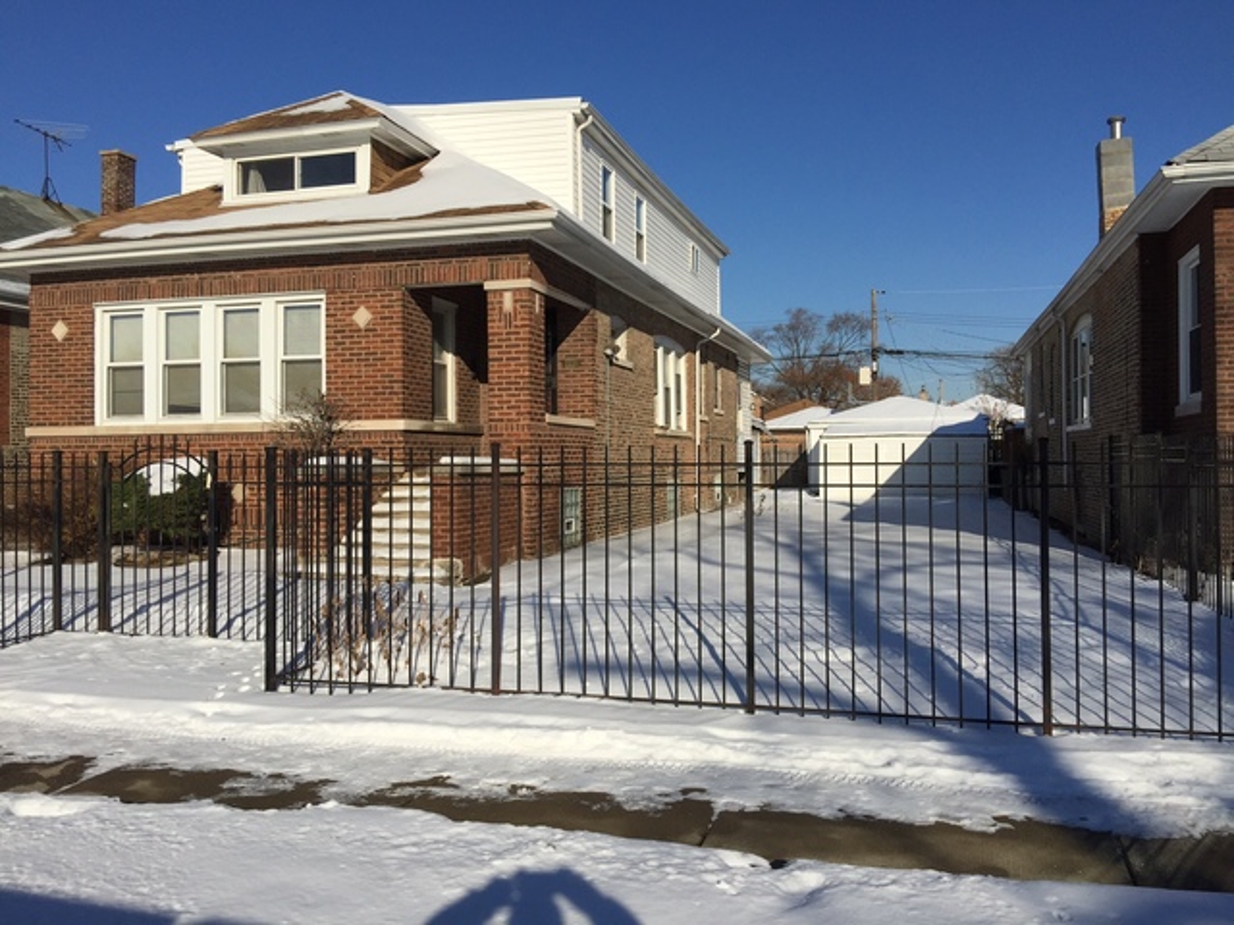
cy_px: 462
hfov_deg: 61.7
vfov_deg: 48.2
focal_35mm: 29
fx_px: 1034
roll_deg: -0.6
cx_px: 617
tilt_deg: +2.5
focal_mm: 4.15
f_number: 2.2
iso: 32
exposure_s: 1/5650
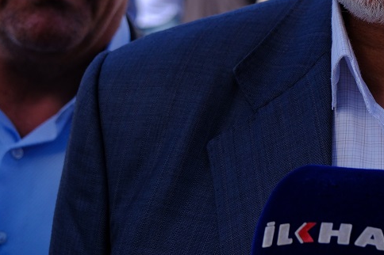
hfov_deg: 14.1
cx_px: 349
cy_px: -56
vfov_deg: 9.4
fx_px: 1535
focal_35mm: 144
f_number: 4
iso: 320
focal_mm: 34.2
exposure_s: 1/1000
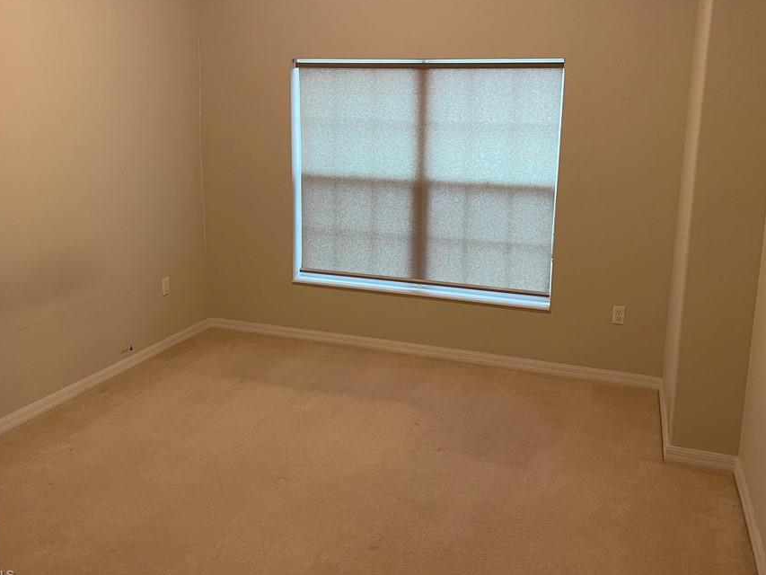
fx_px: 664
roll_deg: -0.8
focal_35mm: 30
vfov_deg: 46.6
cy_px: 239
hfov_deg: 59.9
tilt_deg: -11.5
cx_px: 408
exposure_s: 1/60
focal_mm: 5.1
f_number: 1.6
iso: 200
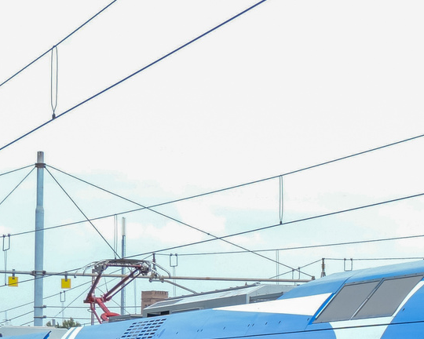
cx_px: 374
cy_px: 452
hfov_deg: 11.8
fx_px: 2045
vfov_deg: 9.3
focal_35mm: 163
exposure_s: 1/320
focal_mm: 8.3
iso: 80
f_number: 3.5
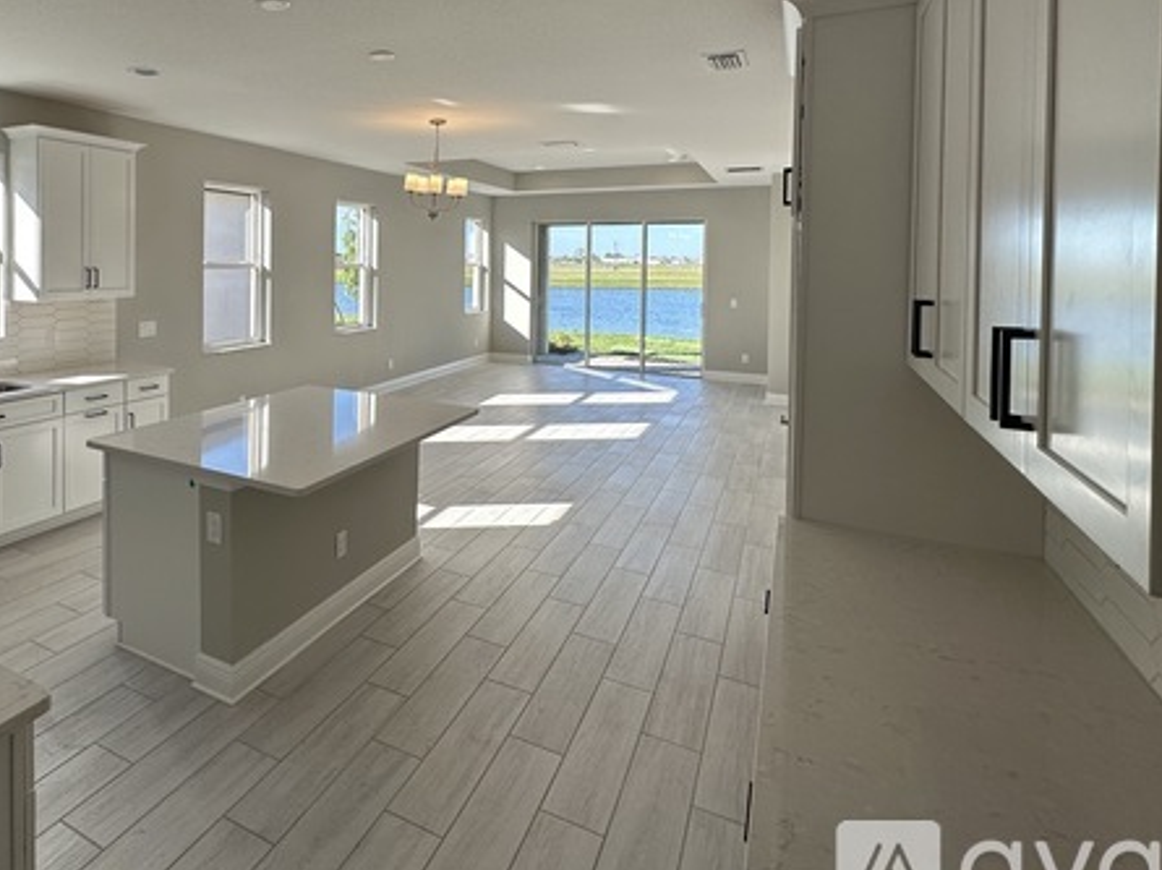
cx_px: 388
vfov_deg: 61.4
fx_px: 704
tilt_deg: -1.6
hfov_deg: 76.5
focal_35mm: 21
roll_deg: -0.7
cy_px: 272
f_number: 2.2
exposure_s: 1/371
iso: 40
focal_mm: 2.22
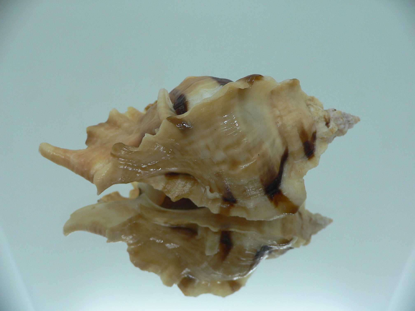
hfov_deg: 52.6
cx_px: 208
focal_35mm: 35
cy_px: 156
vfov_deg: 40.7
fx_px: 420
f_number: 2.8
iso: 100
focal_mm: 4.6
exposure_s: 1/60
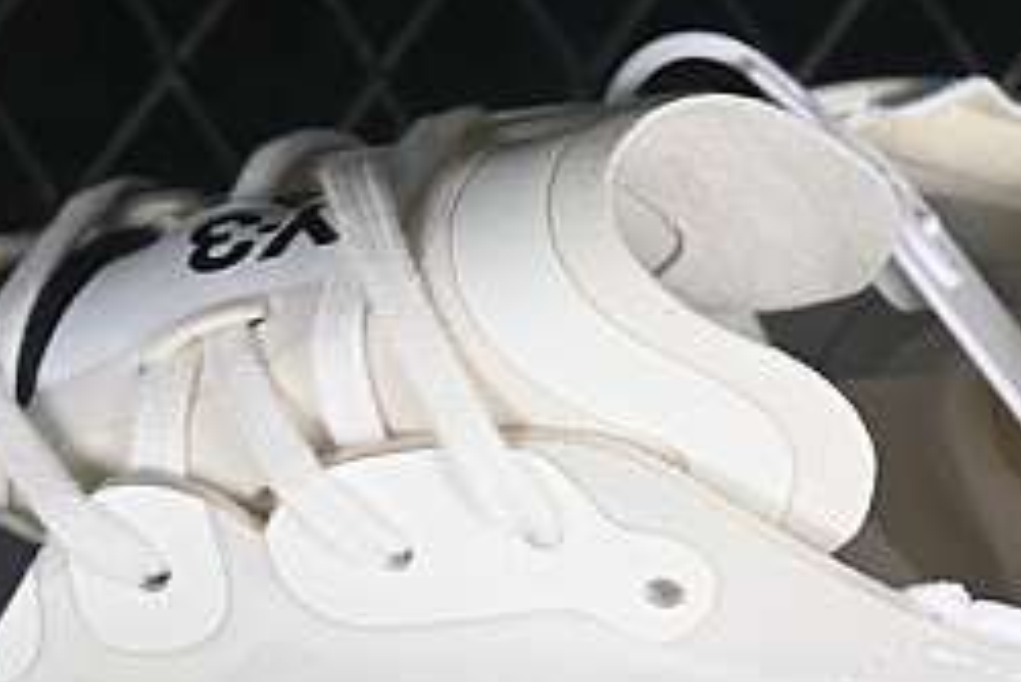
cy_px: 1327
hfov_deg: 6.4
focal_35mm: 324
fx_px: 9194
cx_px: 384
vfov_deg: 4.2
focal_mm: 50
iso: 160
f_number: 7.1
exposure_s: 1/80
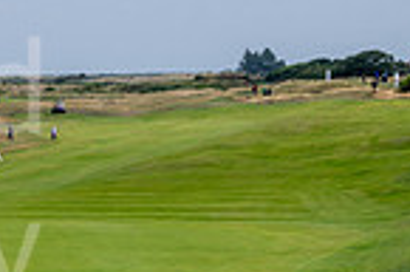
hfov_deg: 11.0
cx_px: -317
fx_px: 2000
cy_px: 113
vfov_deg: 7.8
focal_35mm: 176
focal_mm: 44
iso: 100
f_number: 8
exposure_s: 1/500
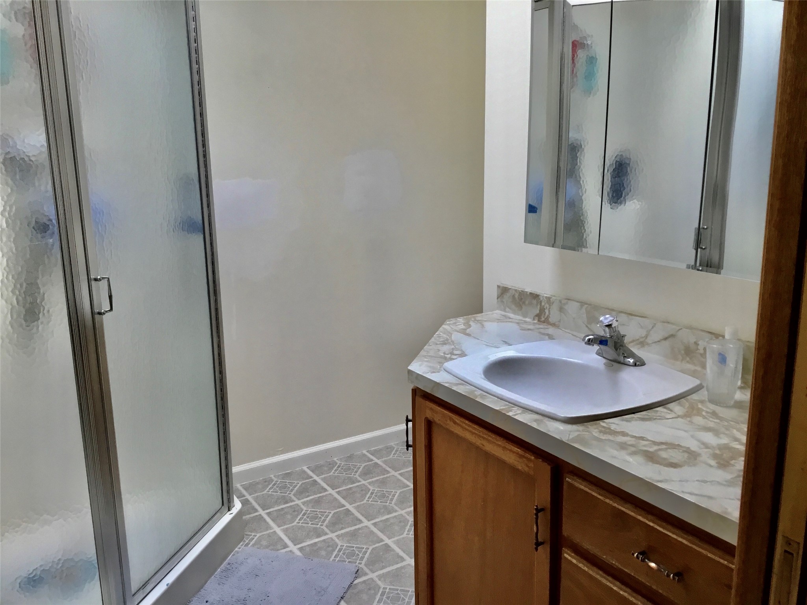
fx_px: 723
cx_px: 404
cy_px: 302
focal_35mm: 31
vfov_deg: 45.4
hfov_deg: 58.4
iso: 25
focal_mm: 3.3
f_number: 2.4
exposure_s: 1/33
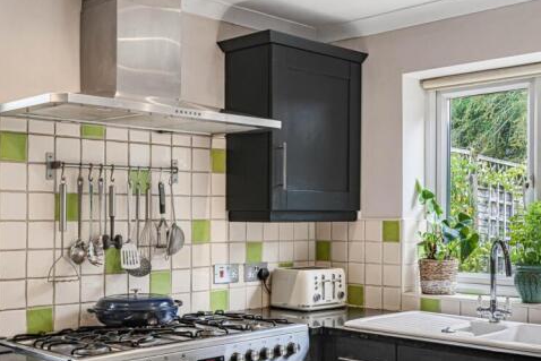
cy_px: 224
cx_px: 314
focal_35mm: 48
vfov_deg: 28.0
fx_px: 722
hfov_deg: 41.0
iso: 400
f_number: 8
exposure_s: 1/30
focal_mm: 35
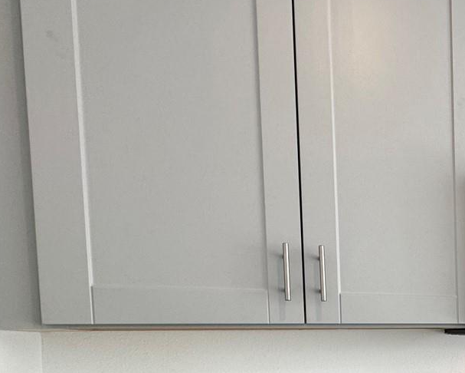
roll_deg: +0.6
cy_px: 363
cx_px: 532
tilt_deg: -3.5
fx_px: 496
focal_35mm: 36
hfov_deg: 39.4
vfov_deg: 37.3
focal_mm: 2.22
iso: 125
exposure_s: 1/120
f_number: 2.2
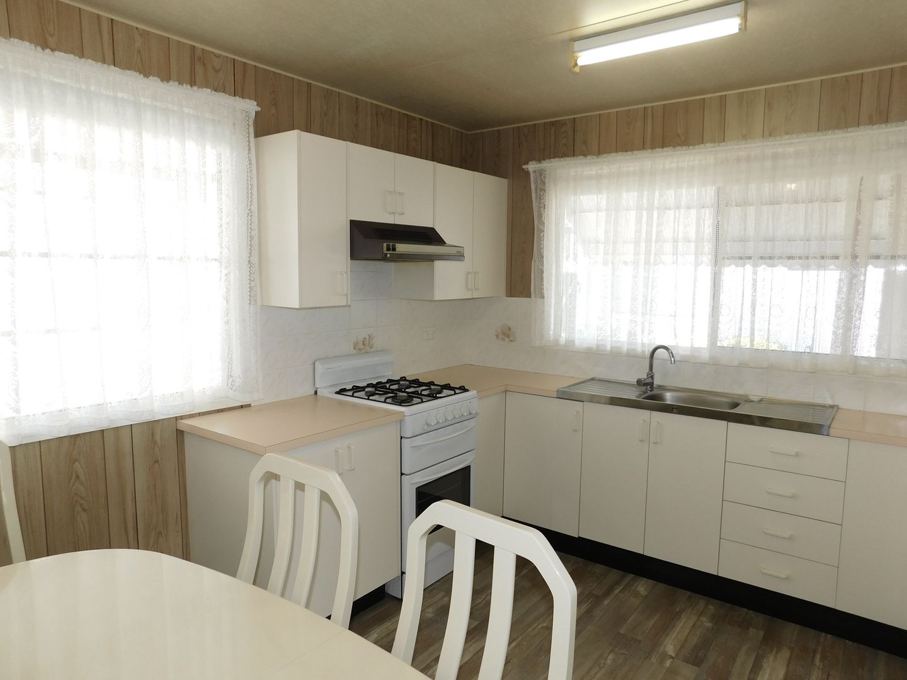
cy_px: 340
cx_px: 454
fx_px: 603
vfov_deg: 58.9
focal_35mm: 23
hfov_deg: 73.9
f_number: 3
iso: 125
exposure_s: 1/40
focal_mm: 4
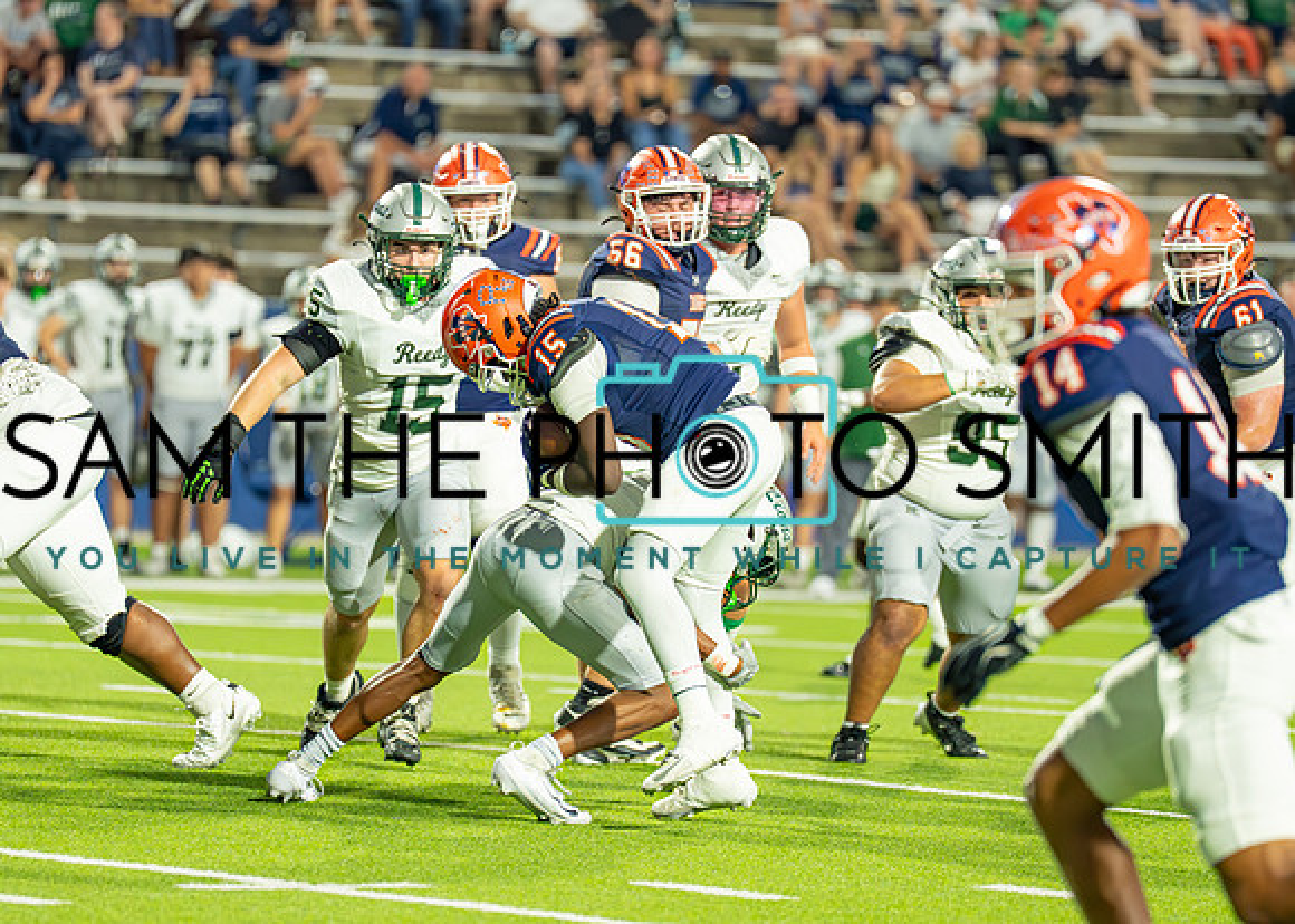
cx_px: 653
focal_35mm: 316
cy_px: 549
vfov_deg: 4.6
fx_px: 11608
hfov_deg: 6.4
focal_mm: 200
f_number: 2.8
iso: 2500
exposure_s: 1/1250
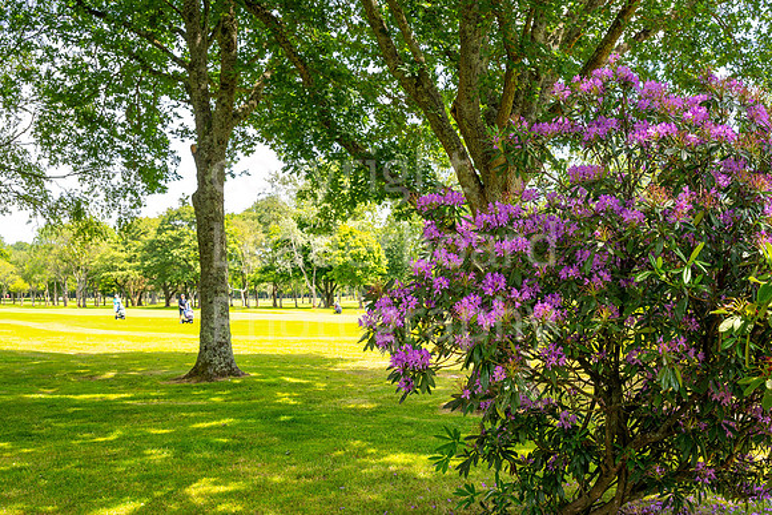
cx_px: 420
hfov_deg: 49.4
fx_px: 837
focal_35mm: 39
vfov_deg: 34.2
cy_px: 283
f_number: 7.1
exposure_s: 1/125
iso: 200
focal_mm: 34
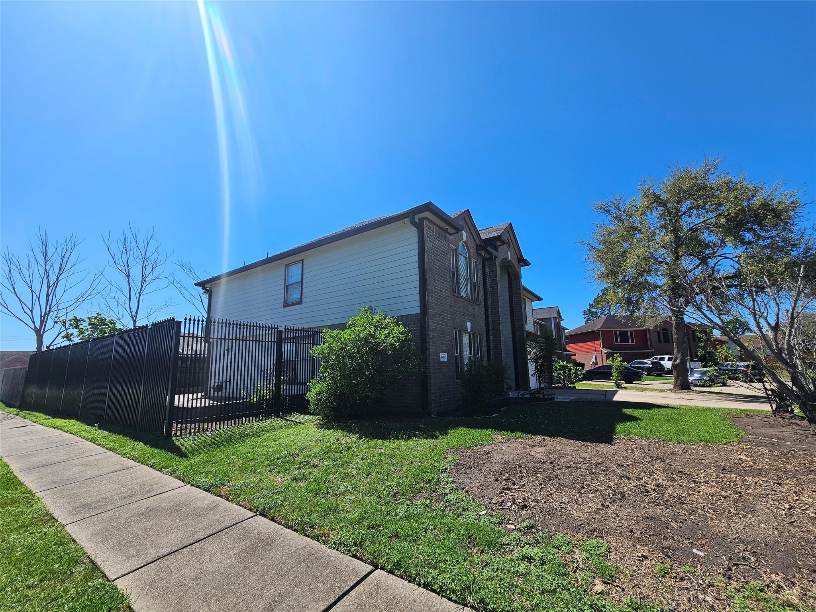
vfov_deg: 89.9
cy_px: 306
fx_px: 306
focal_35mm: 13
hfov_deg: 106.2
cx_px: 408
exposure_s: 1/2775
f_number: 2.2
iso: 50
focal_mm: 2.2
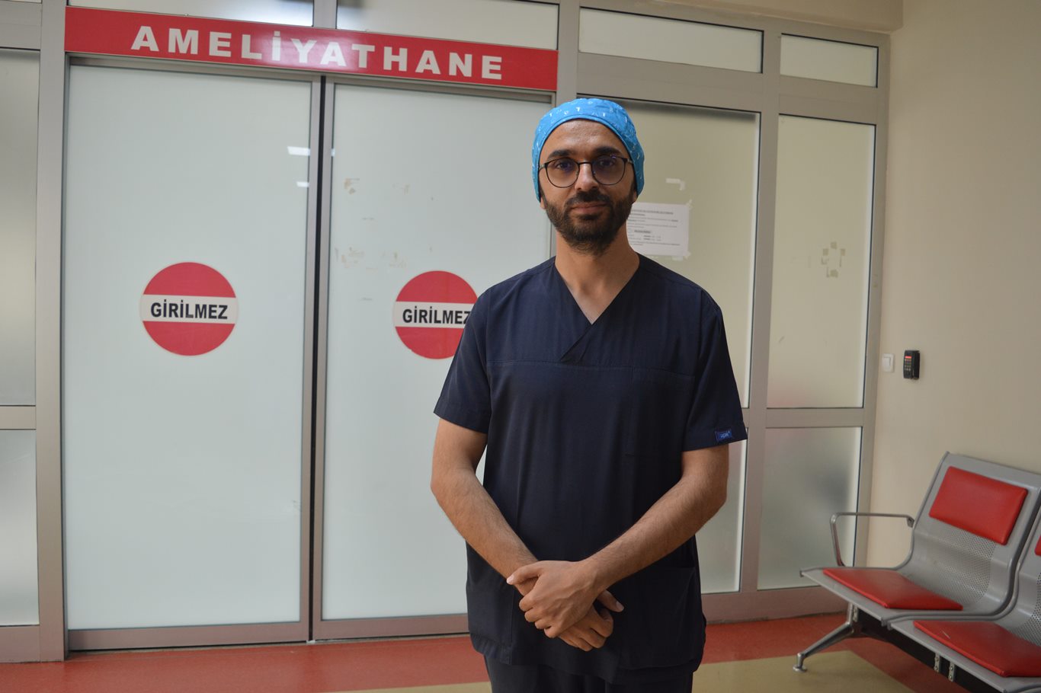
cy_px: 346
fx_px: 867
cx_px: 520
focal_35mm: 30
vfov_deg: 43.6
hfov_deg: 61.9
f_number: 4.5
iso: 400
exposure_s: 1/80
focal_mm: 20
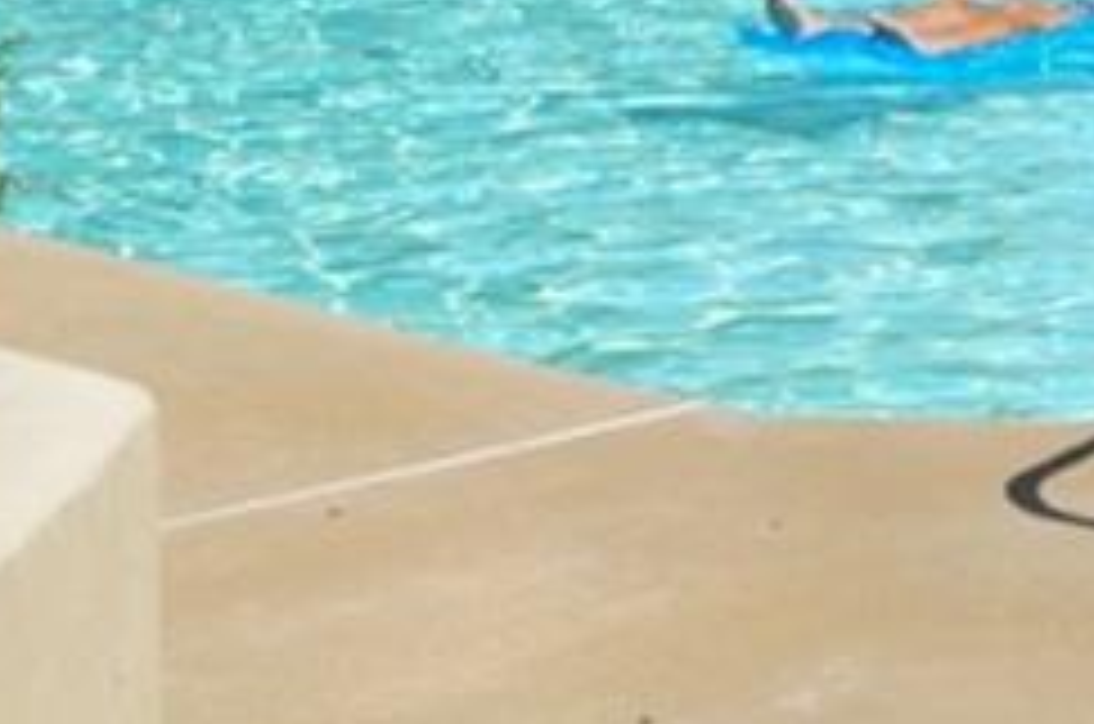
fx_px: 5368
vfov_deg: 7.4
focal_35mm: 177
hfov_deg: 11.6
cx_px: 896
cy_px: -728
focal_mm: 28
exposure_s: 1/125
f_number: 9
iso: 100
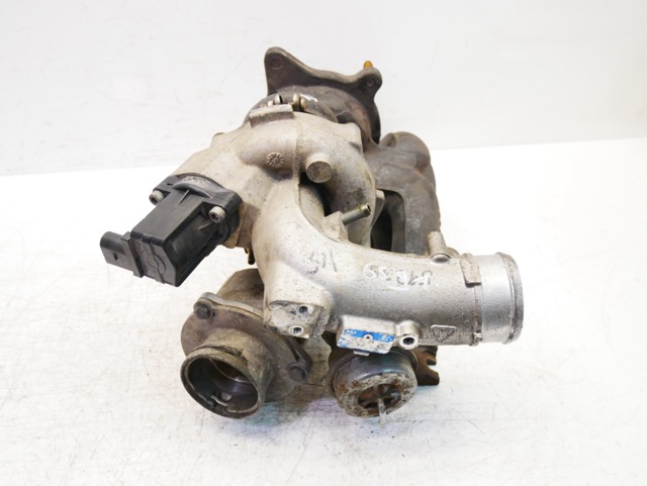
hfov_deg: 59.9
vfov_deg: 46.9
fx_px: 561
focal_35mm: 30
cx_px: 324
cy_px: 243
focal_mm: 15
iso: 640
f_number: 3.8
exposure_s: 1/60
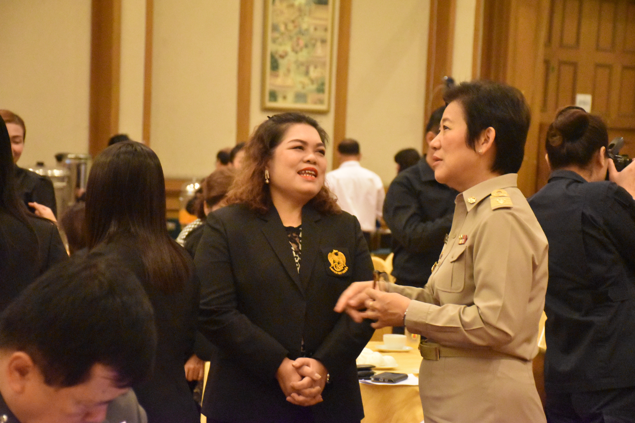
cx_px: 319
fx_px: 1870
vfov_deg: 12.9
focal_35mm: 106
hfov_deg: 19.3
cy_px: 212
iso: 12800
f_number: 5
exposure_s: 1/60
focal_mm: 70
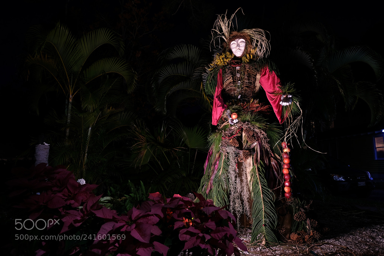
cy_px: 128
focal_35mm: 27
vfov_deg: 47.9
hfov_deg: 67.4
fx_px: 288
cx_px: 192
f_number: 3.2
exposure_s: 1.5
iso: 100
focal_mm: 18
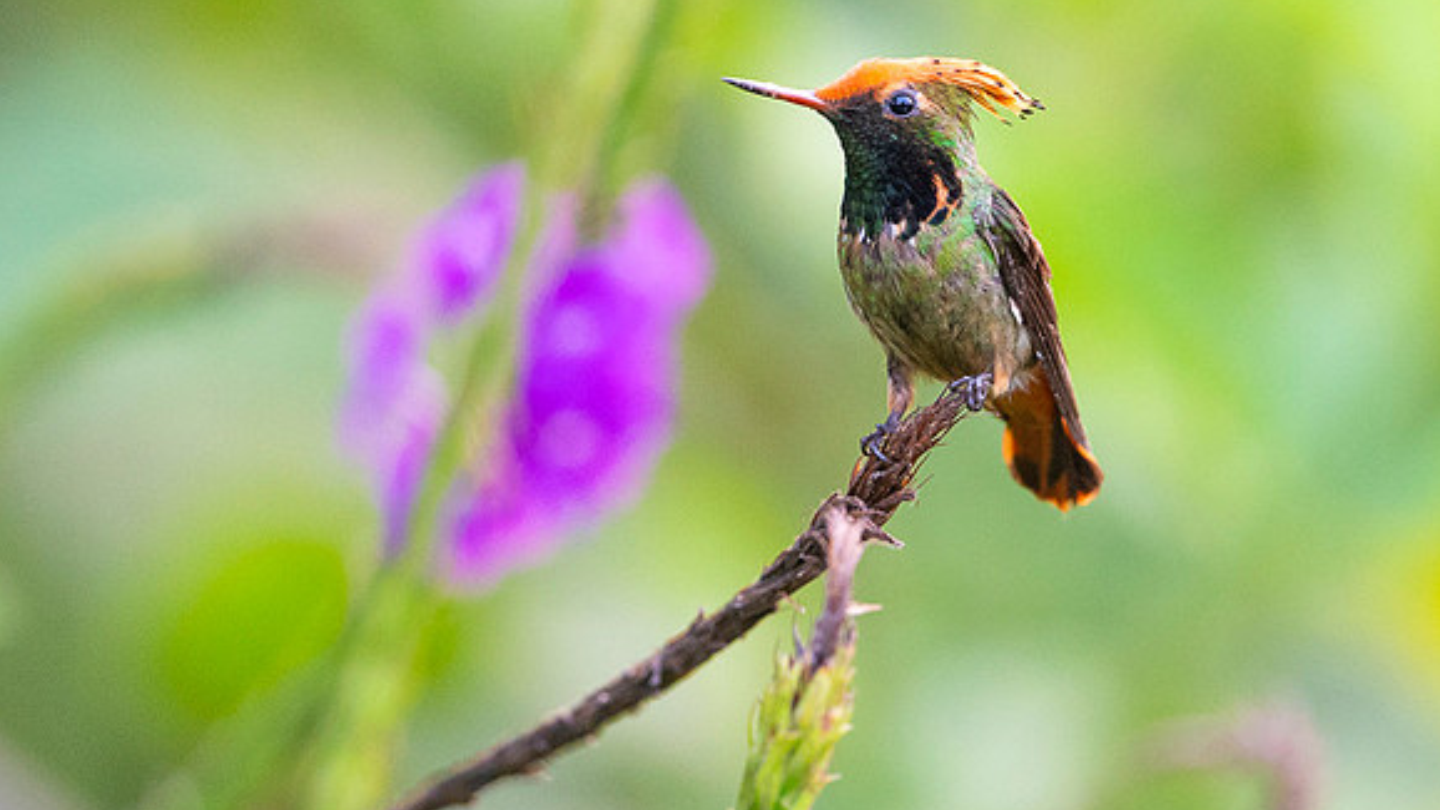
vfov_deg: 1.1
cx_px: 961
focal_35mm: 1115
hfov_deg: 1.9
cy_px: 213
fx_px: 42570
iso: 2500
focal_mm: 500
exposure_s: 1/400
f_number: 4
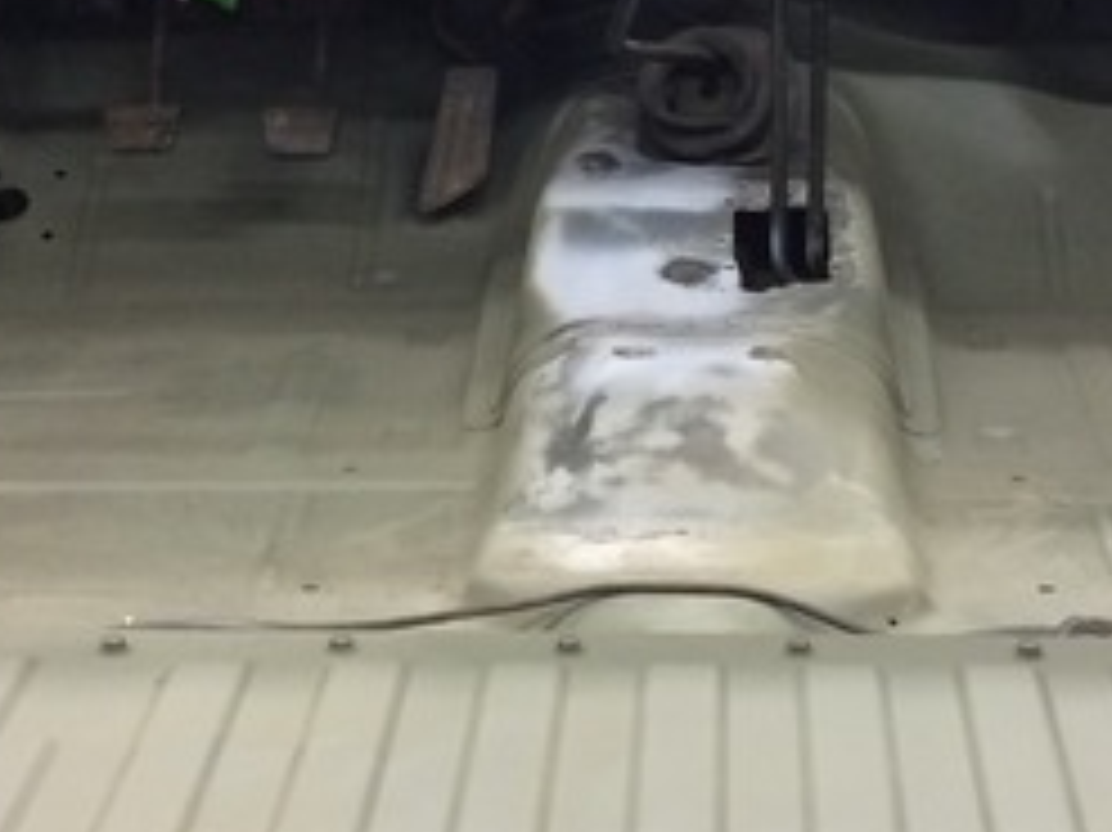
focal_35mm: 94
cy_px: 54
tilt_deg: -11.9
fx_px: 3018
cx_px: 653
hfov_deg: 20.9
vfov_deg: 15.5
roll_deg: +0.0
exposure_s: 1/30
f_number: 2.2
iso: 160
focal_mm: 4.15
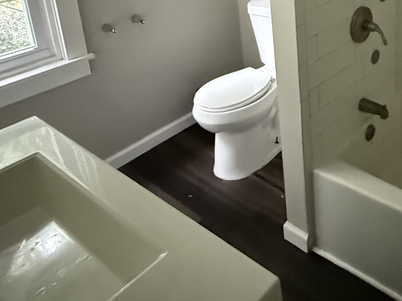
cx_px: 354
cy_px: -14
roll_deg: +1.6
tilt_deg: -13.4
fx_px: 418
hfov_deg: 46.8
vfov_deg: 35.1
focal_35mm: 36
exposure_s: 1/35
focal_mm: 2.22
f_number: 2.2
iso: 1600
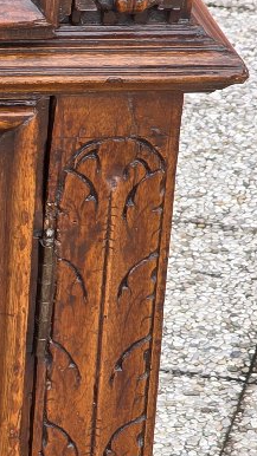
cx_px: -268
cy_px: 343
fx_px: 2836
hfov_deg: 5.1
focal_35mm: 234
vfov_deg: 9.2
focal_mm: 7.9
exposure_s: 1/180
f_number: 2.4
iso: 50
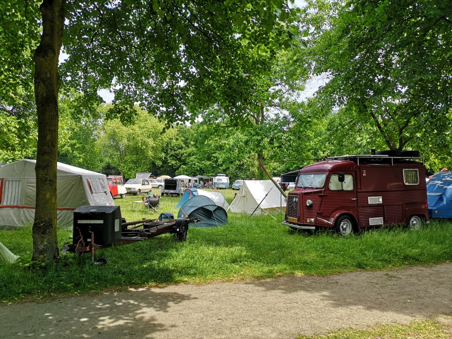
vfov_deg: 51.4
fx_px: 353
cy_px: 170
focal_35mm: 27
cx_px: 226
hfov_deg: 65.3
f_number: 1.8
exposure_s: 1/906
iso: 50
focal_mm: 5.58
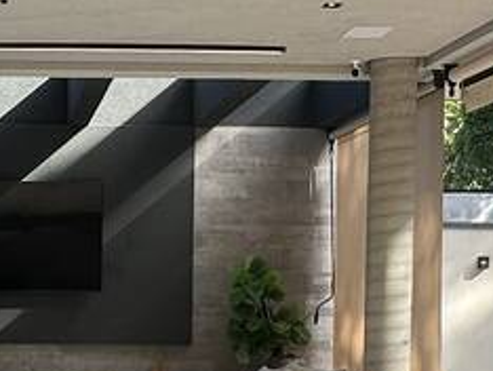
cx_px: 17
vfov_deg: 16.9
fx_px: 1226
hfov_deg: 22.0
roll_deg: -0.7
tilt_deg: -2.4
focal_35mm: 86
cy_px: 360
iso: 40
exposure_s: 1/193
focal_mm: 2.22
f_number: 2.2
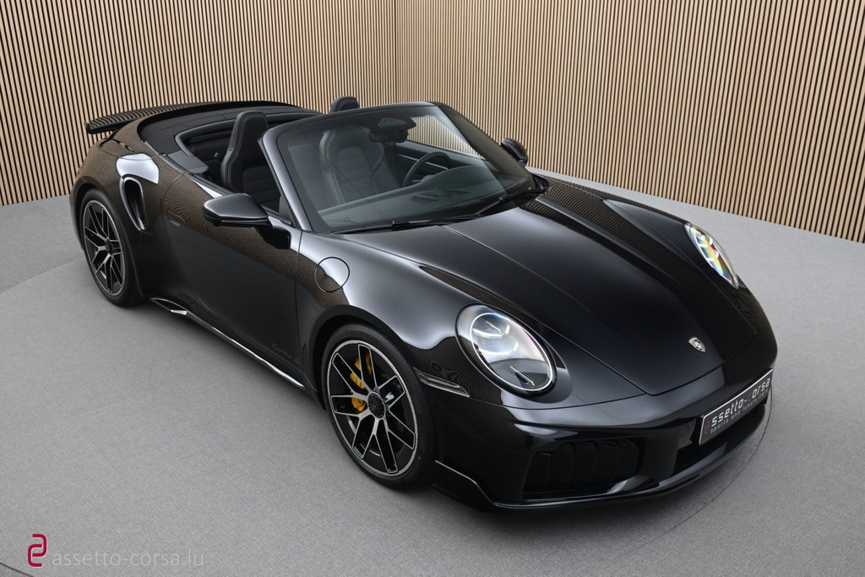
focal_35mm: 32
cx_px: 432
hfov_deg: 58.3
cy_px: 288
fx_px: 775
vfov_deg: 40.8
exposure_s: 1/30
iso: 450
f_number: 4
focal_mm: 21.5
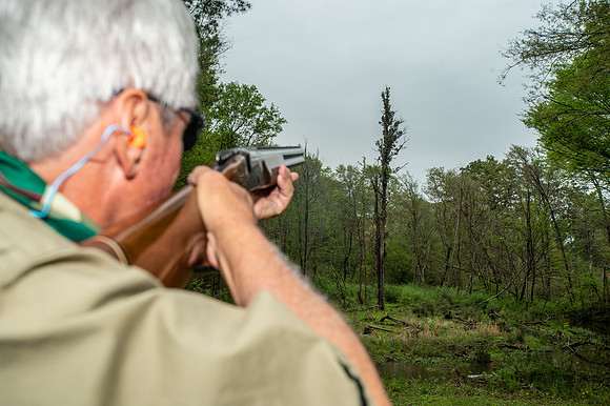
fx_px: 593
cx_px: 305
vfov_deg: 37.8
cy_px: 203
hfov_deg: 54.5
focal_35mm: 35
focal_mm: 35
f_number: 8
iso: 400
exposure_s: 1/800
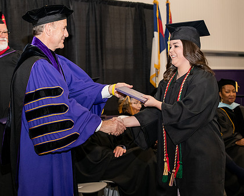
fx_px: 650
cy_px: 88
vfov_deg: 17.1
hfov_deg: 21.2
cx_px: 122
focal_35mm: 90
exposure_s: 1/200
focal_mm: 70
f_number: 5
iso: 2000
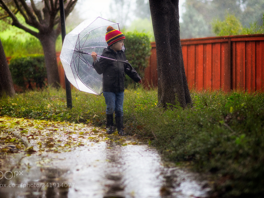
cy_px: 100
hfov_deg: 21.1
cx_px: 127
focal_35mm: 93
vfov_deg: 15.9
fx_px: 709
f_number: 2
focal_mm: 85
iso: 1600
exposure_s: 1/640
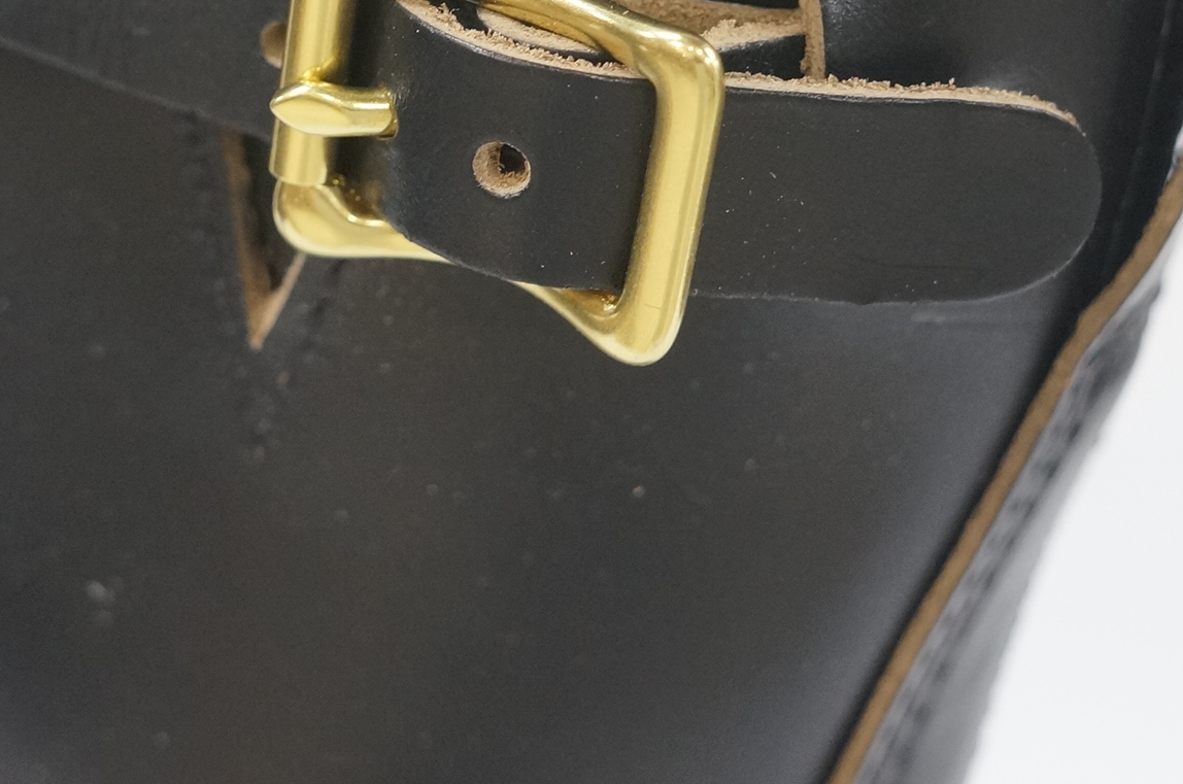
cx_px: 384
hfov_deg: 21.2
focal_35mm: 96
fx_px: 3149
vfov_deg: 14.1
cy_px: 71
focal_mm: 30
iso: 1250
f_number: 4
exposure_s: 1/60
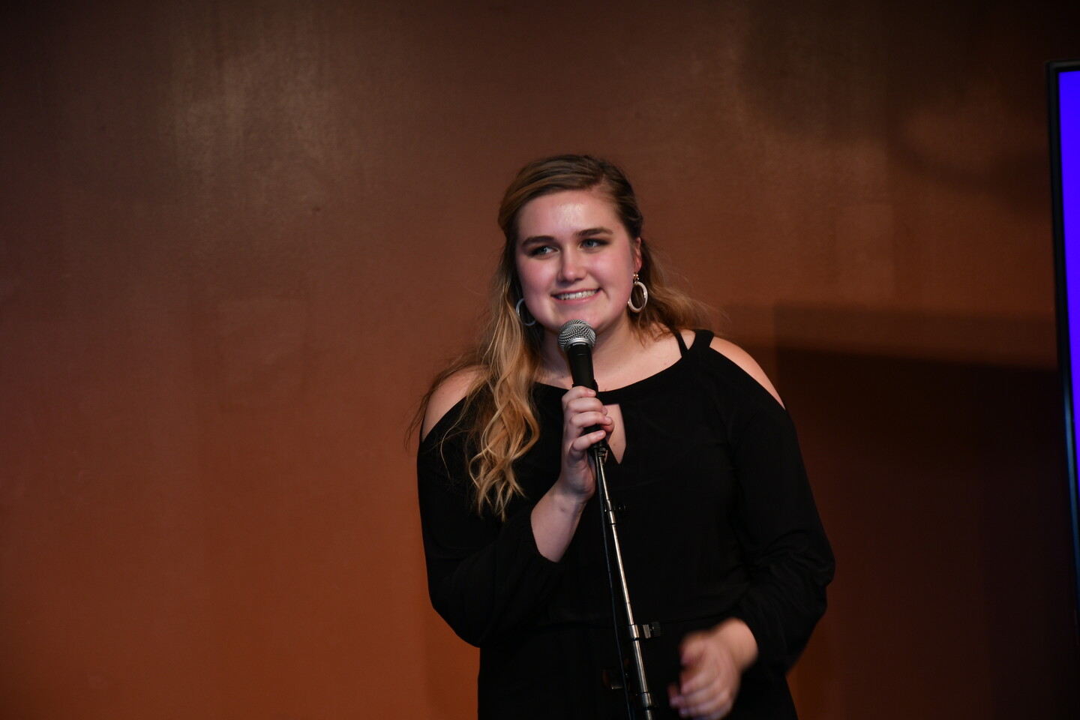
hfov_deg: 17.1
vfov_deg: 11.4
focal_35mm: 120
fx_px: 3600
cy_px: 360
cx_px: 540
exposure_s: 1/60
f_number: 5.3
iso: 250
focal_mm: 80
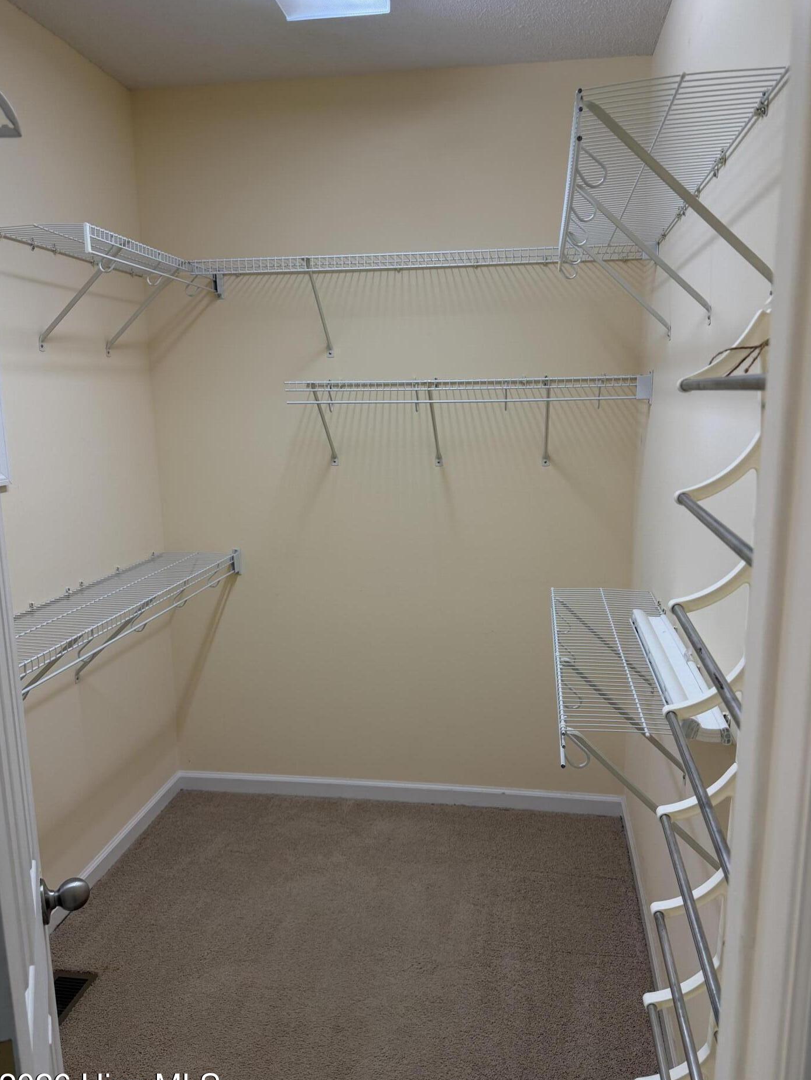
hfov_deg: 53.1
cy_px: 555
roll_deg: +0.9
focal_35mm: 26
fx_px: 812
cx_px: 410
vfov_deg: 67.3
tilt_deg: -10.8
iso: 100
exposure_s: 1/60
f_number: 1.78
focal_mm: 6.76
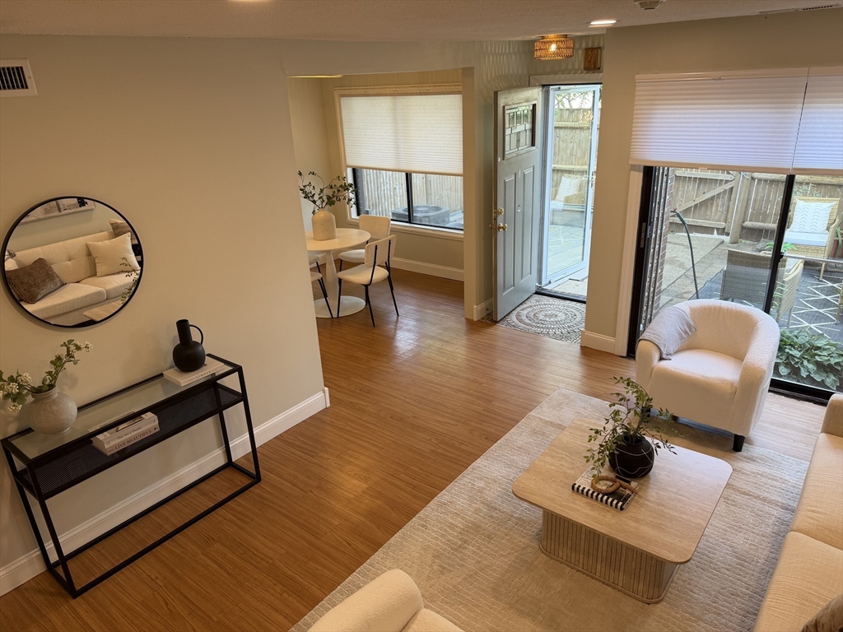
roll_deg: +3.7
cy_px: 316
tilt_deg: -22.3
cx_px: 422
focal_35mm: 24
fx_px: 584
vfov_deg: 56.8
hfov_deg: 71.6
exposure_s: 1/120
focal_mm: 6.76
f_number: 1.78
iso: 125
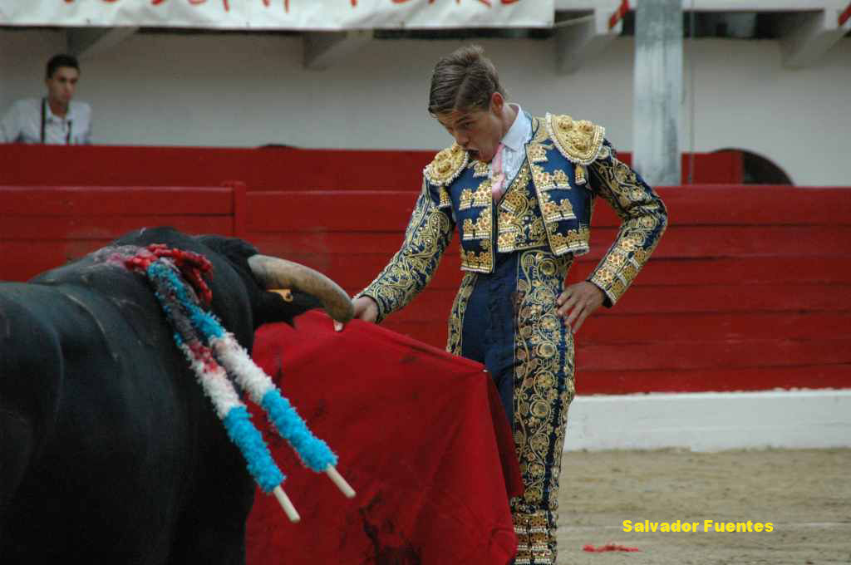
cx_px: 426
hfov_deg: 6.9
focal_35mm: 300
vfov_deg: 4.6
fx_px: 7083
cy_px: 282
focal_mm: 200
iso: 1400
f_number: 6.3
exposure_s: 1/400
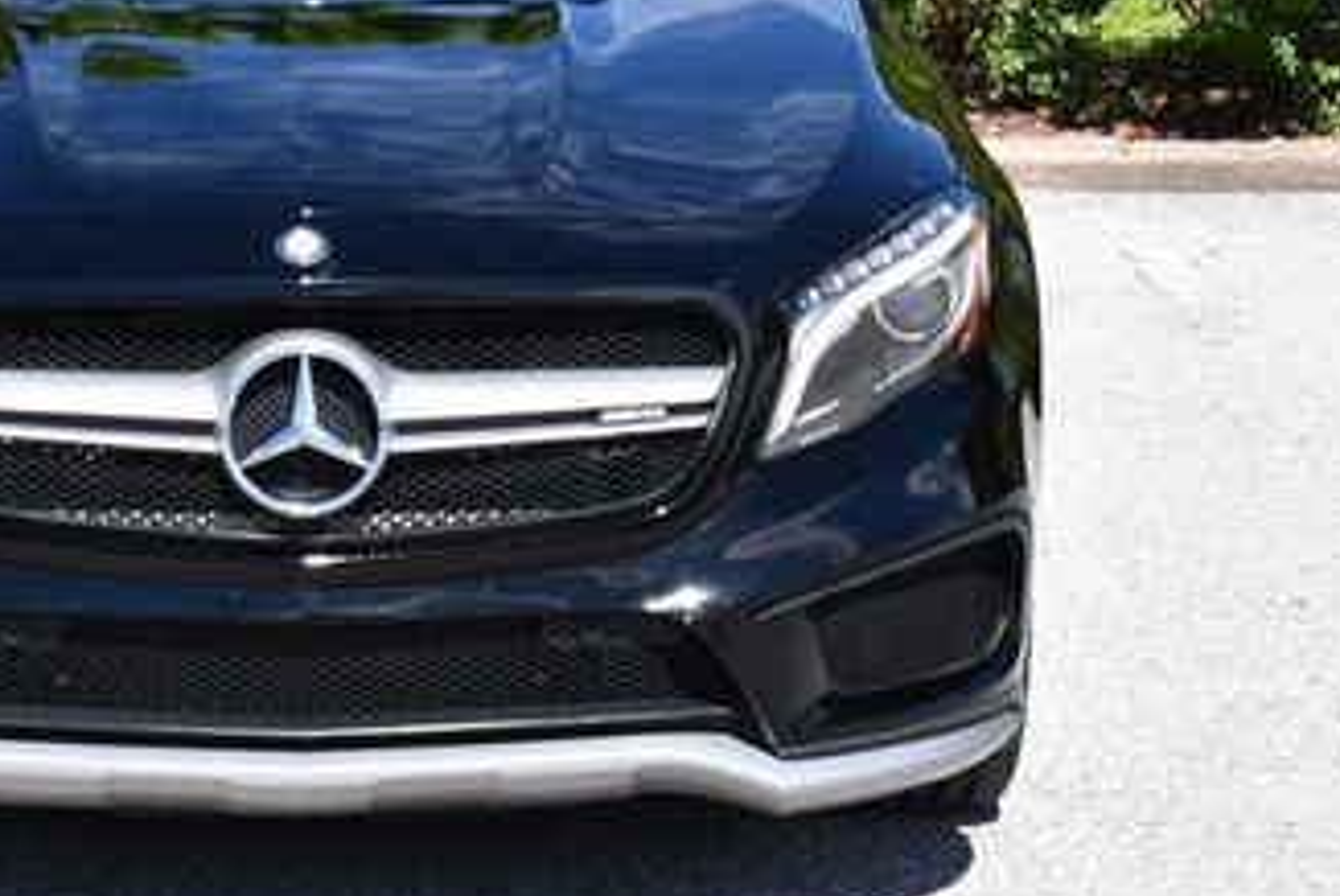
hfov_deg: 13.0
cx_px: 312
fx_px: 5849
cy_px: 189
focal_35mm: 157
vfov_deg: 8.7
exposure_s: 1/250
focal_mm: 40
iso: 140
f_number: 8
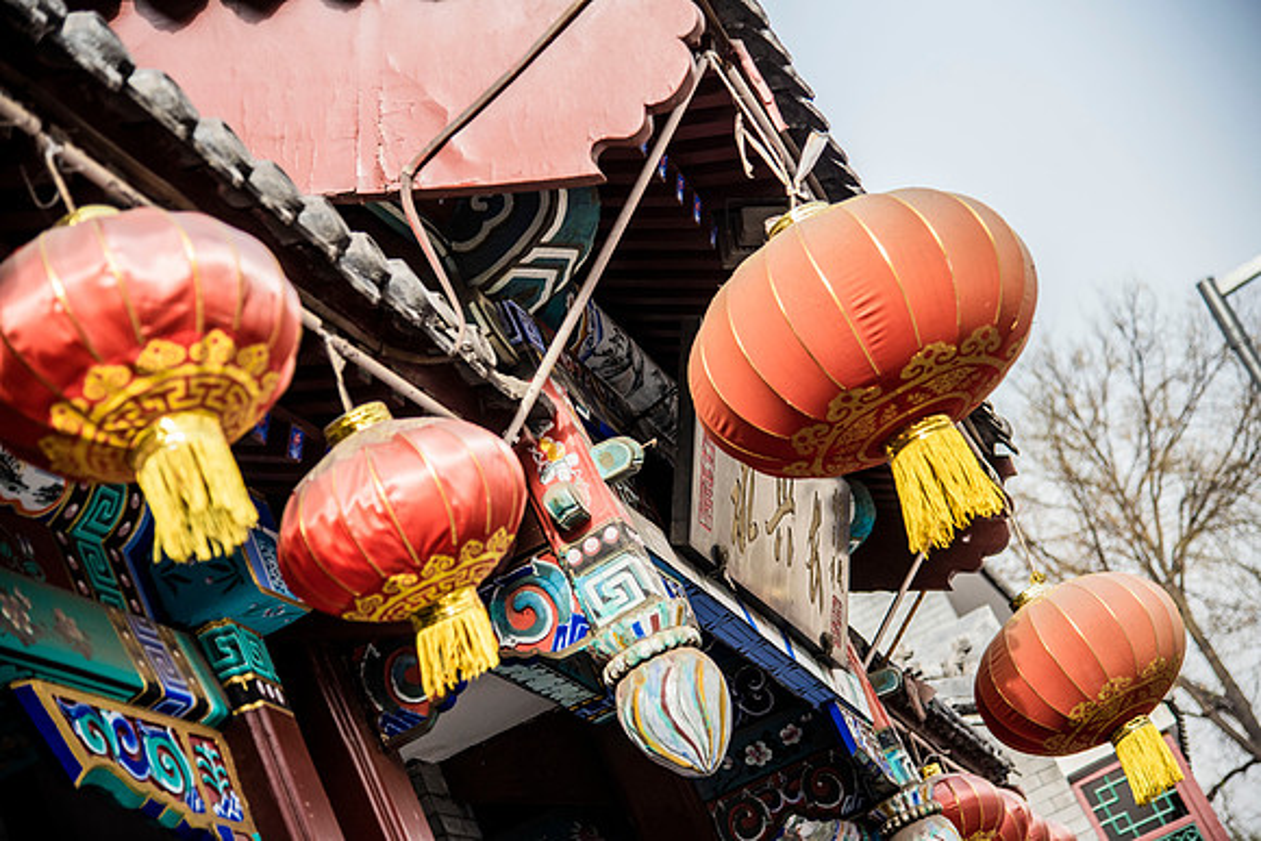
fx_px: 2628
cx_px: 630
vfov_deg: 18.2
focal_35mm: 75
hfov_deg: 27.0
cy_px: 420
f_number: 4
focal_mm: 75
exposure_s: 1/1600
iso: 500
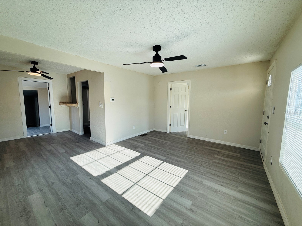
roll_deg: -1.6
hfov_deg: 102.1
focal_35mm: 14
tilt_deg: -5.1
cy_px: 113
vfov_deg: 85.7
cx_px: 151
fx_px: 122
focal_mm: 2.22
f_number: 2.2
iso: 50
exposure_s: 1/145
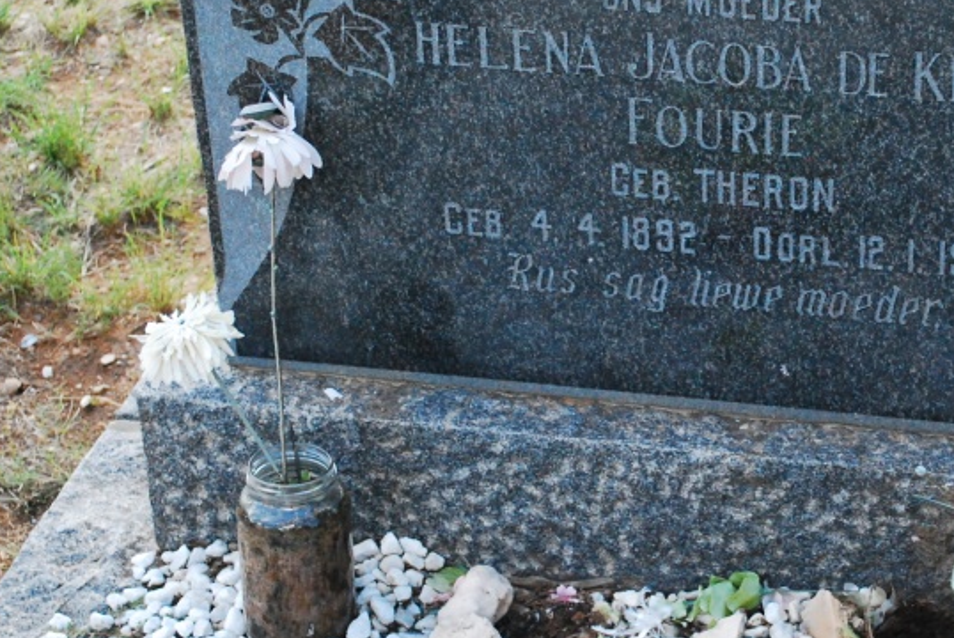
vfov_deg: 14.1
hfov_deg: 20.9
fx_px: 2573
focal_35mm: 97
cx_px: 683
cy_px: 258
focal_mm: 34
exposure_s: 1/800
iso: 1600
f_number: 5
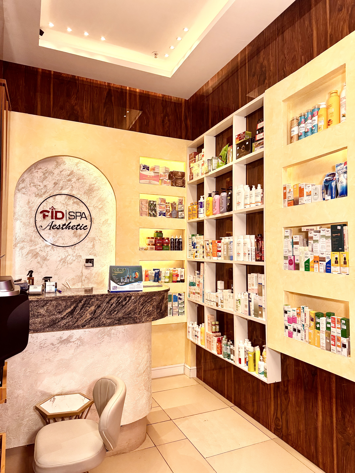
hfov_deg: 56.8
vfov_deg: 71.6
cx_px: 178
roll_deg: +0.9
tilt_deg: +1.7
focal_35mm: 24
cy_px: 236
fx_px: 328
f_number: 1.78
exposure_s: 1/121
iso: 160
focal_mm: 6.76
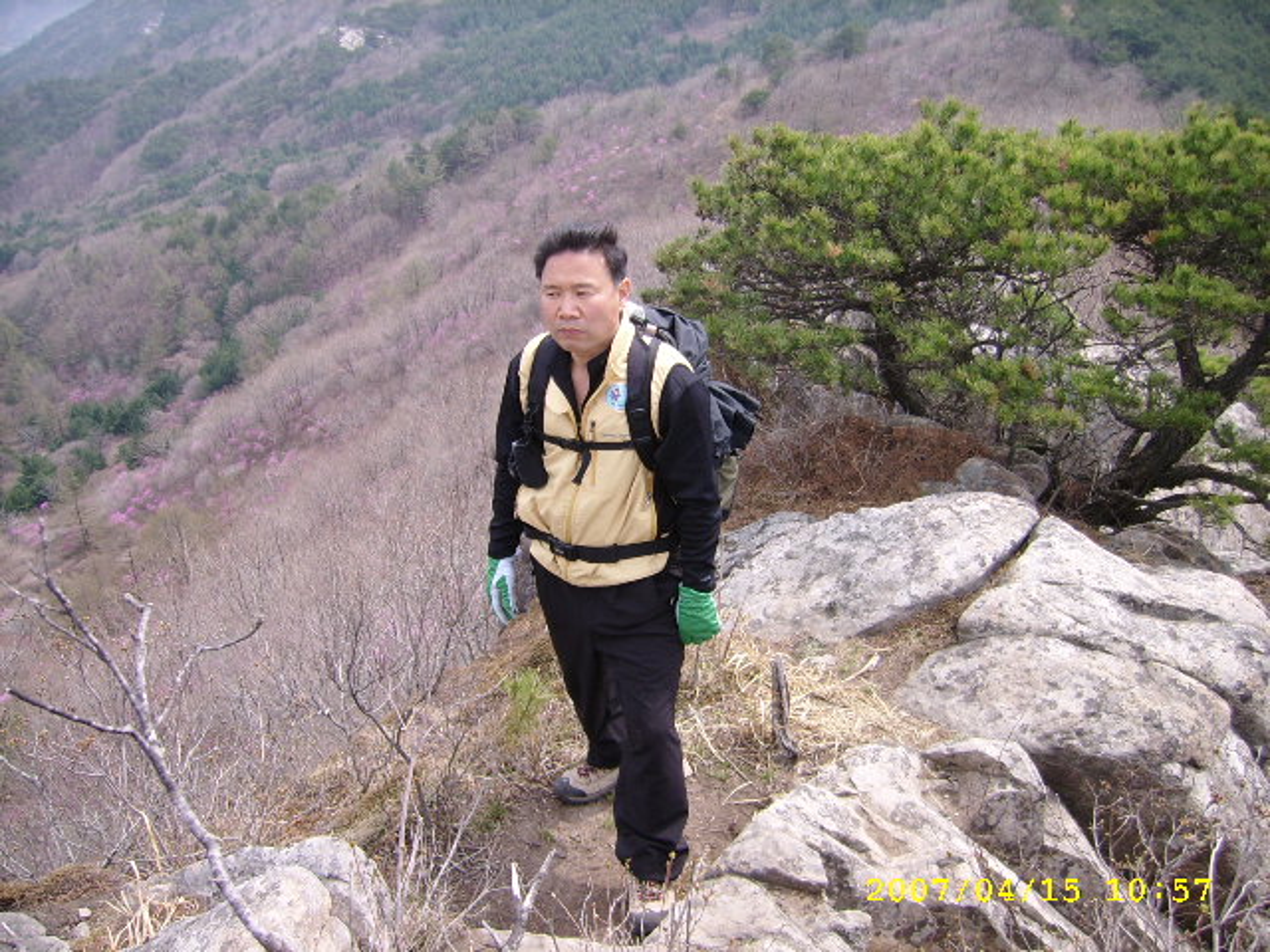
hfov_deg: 52.6
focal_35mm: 35
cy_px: 476
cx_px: 635
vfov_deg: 40.7
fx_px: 1284
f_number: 2.8
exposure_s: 1/500
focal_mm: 5.95
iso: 50
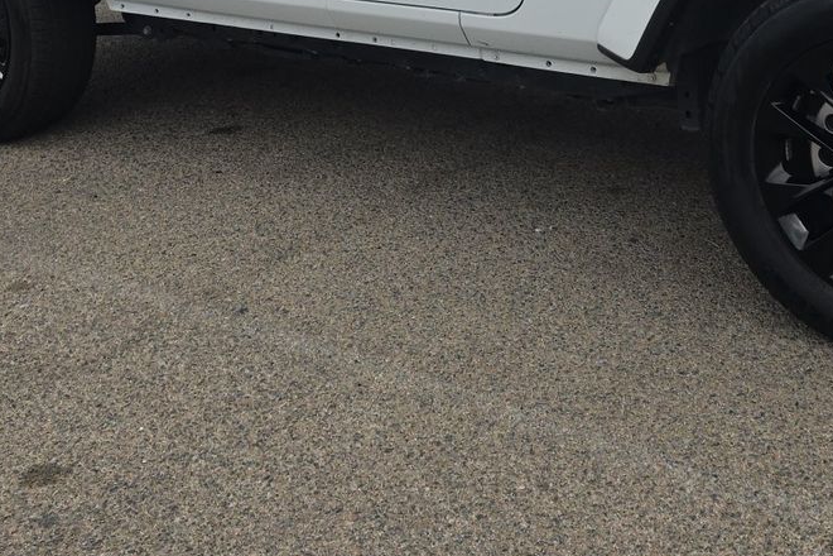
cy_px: -143
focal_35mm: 58
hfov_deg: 34.2
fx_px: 1342
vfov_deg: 21.4
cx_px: 557
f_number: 1.4
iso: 63
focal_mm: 6.5
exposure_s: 1/5956
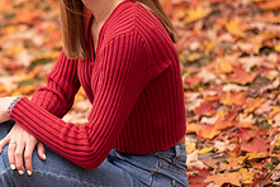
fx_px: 1737
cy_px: 80
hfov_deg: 9.2
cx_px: 41
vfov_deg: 6.2
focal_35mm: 223
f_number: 1.8
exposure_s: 1/500
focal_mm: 85
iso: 100
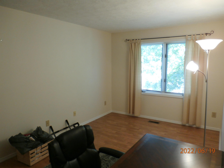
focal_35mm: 25
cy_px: 84
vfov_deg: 54.9
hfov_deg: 69.4
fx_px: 162
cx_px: 112
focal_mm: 4.5
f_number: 3
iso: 250
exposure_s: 1/30
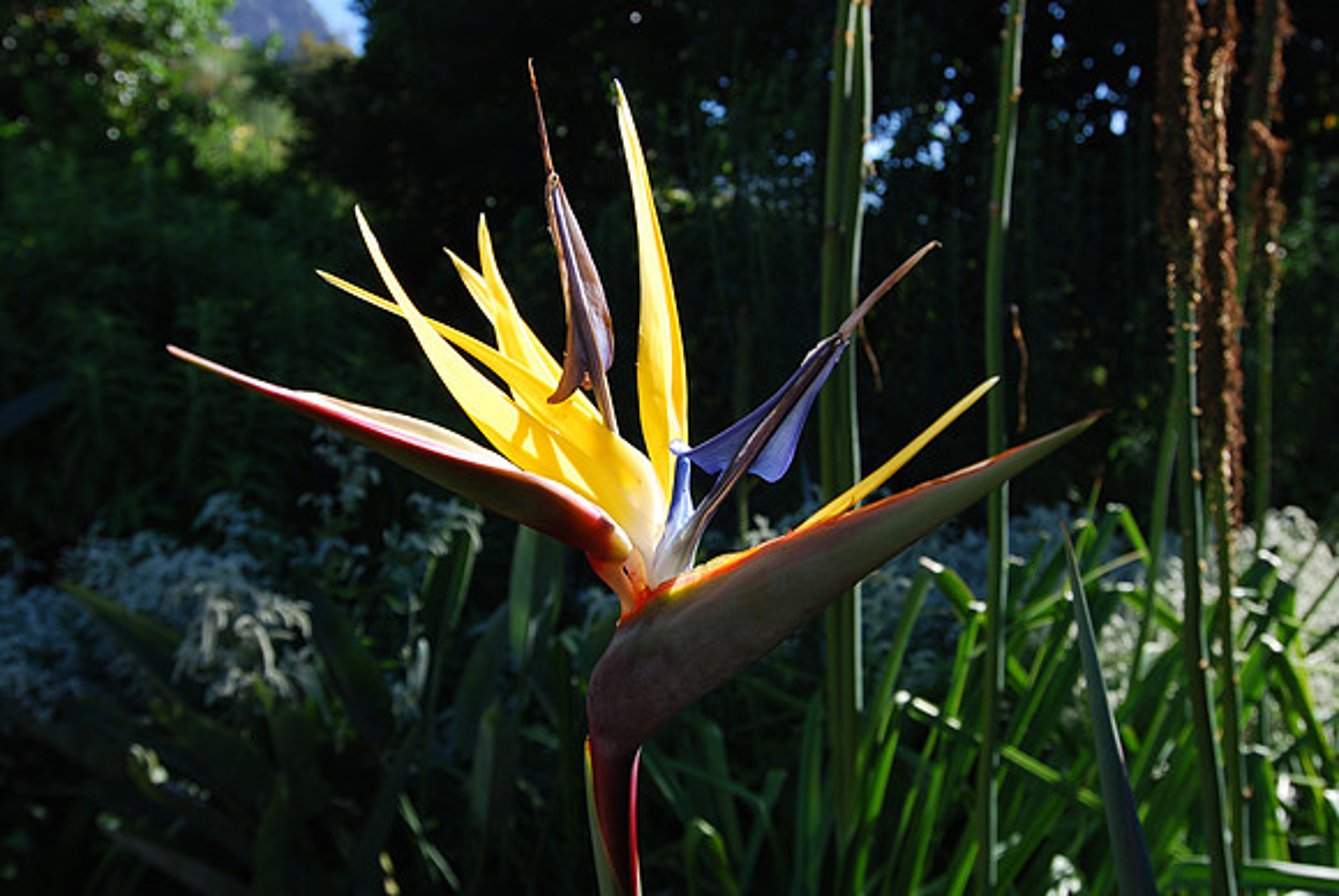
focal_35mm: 36
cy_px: 448
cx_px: 670
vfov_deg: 37.0
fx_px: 1340
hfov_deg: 53.1
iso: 100
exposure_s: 1/100
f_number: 8
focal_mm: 24
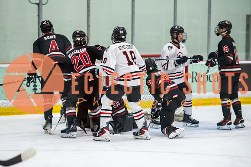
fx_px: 1126
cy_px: 95
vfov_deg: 8.5
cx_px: 110
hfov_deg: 12.7
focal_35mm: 161
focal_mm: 135
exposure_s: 1/800
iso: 2500
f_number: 3.2
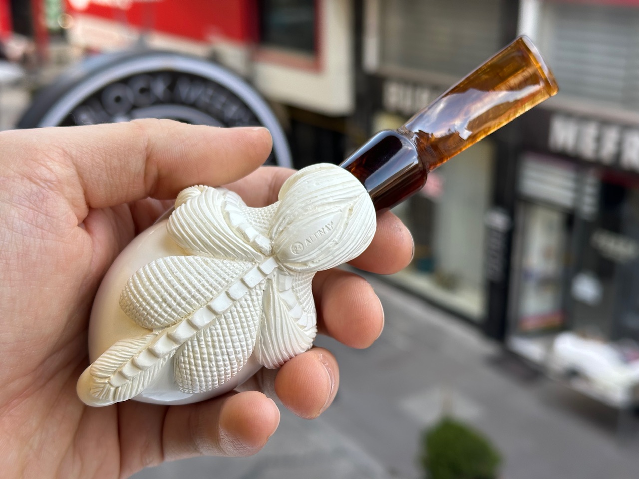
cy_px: 240
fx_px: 886
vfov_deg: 30.3
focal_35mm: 48
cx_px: 320
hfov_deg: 39.7
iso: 64
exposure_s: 1/258
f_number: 1.78
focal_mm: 6.86
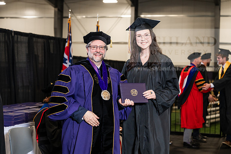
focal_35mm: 70
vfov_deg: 19.5
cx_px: 116
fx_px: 449
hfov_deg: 28.8
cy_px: 77
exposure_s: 1/200
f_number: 4
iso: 1250
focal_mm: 70
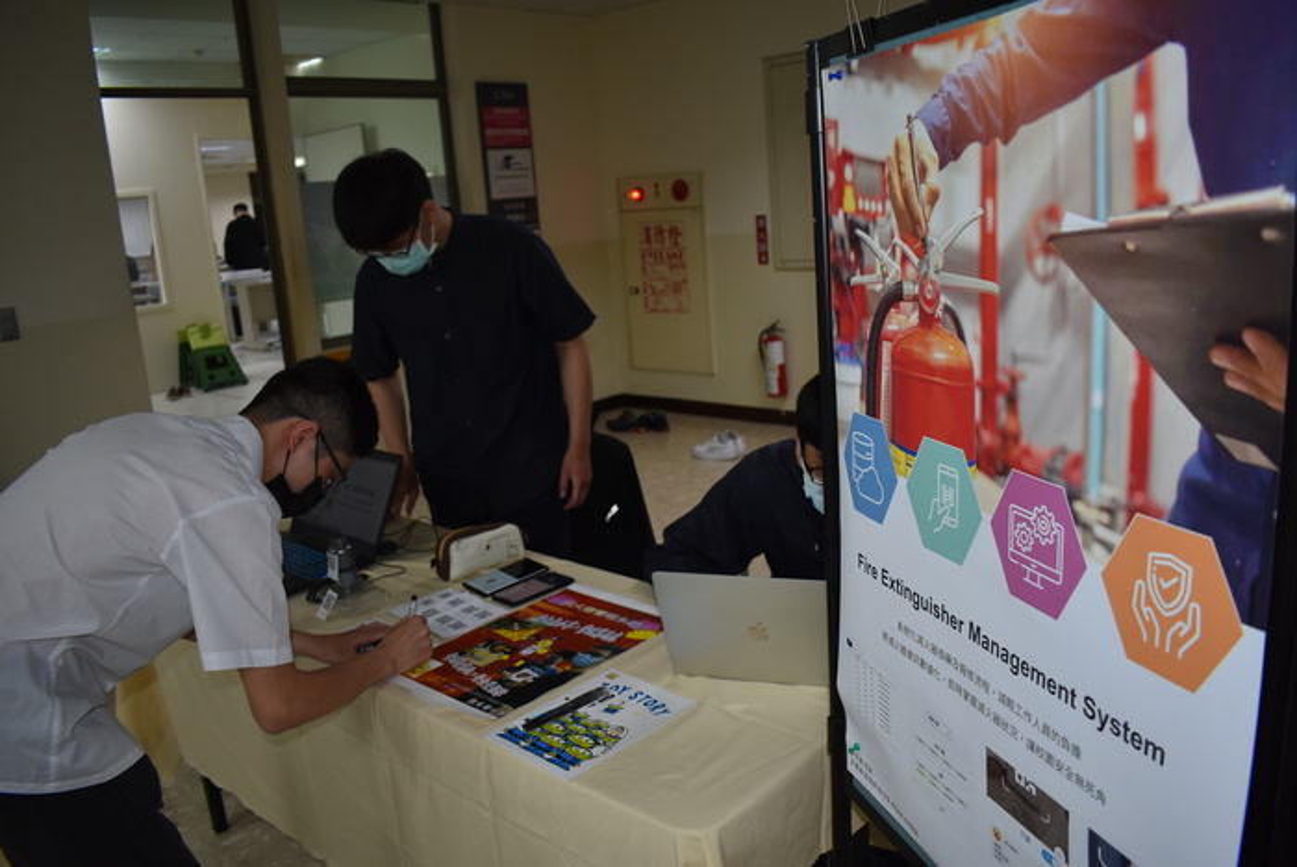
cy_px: 434
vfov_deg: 48.0
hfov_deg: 67.3
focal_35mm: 27
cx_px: 648
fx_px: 974
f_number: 3.5
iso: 400
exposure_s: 1/100
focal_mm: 18
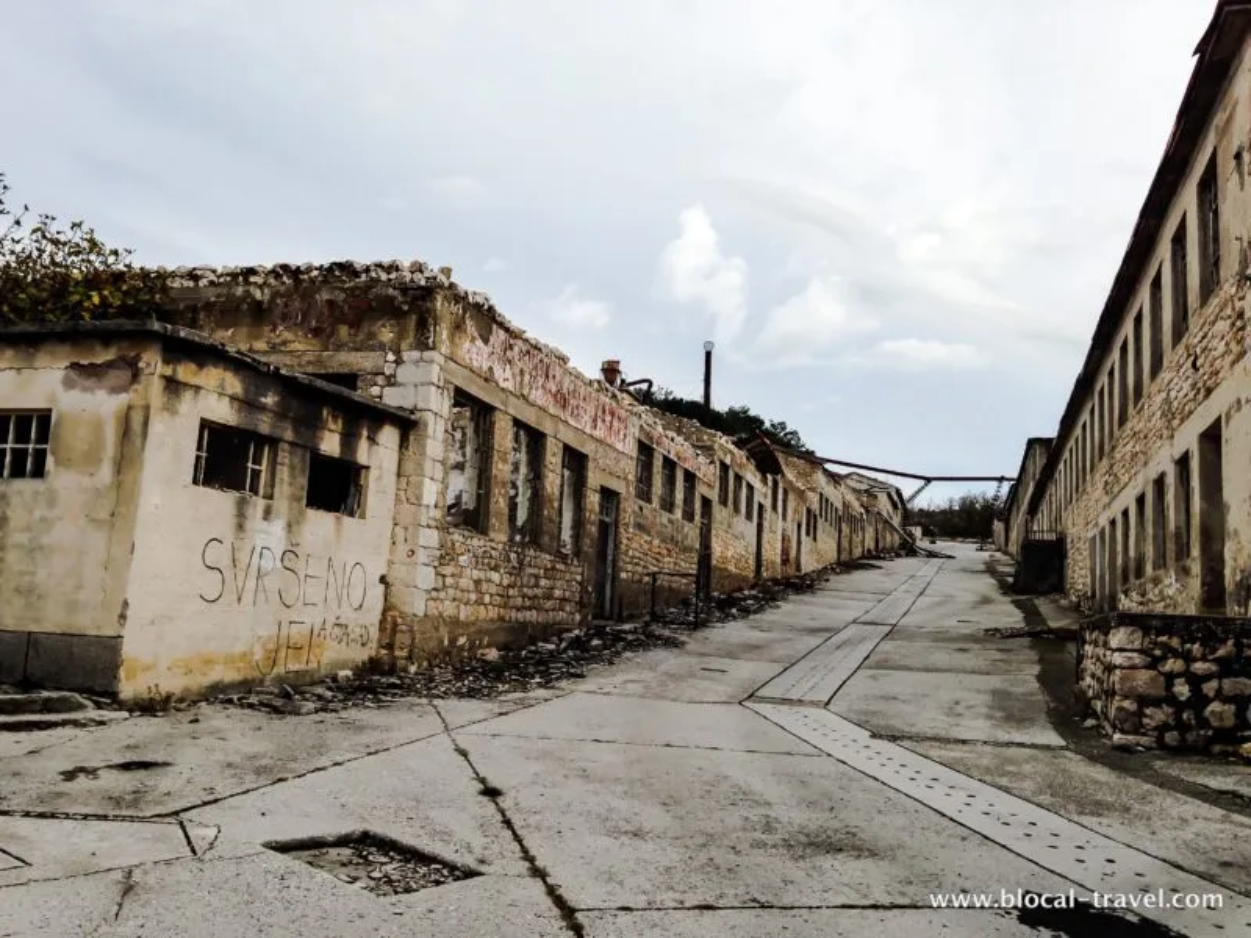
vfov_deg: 42.9
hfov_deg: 55.4
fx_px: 1193
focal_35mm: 33
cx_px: 626
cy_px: 469
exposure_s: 1/2008
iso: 50
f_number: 2.4
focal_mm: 4.12
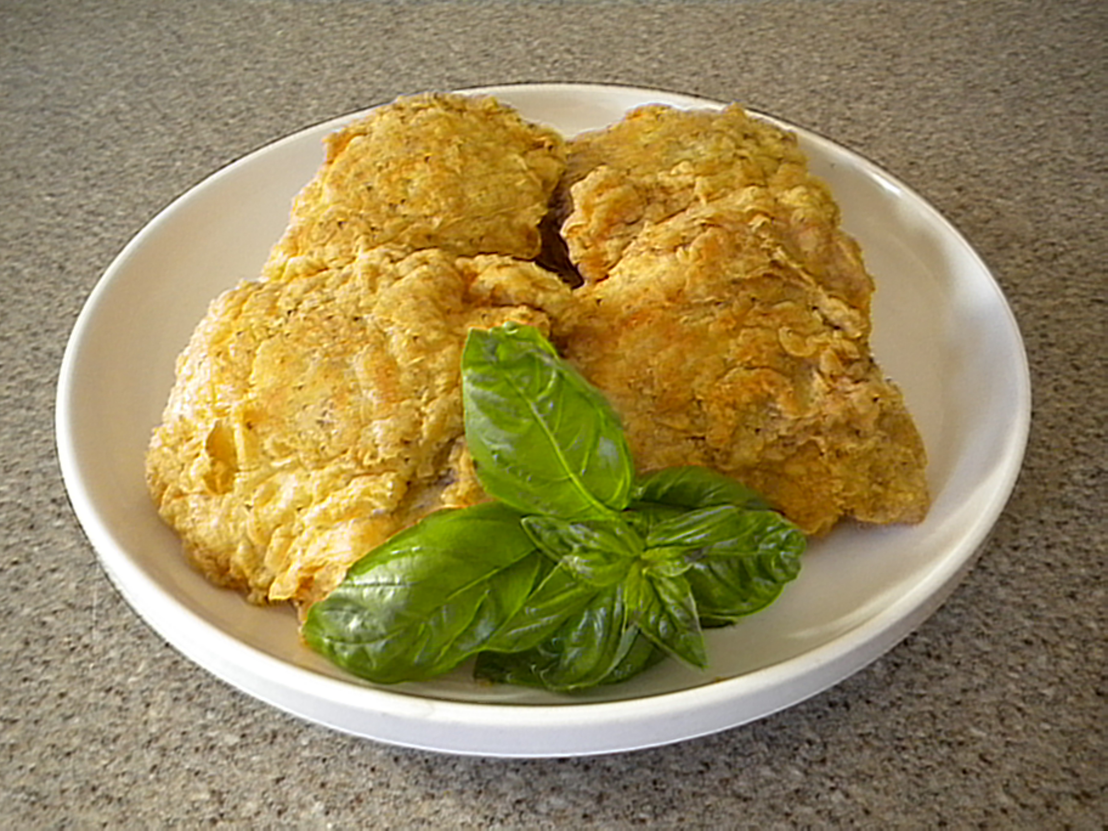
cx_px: 554
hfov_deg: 52.6
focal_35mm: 35
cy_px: 416
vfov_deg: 40.7
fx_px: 1120
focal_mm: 6.3
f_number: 3.1
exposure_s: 1/17.3
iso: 400
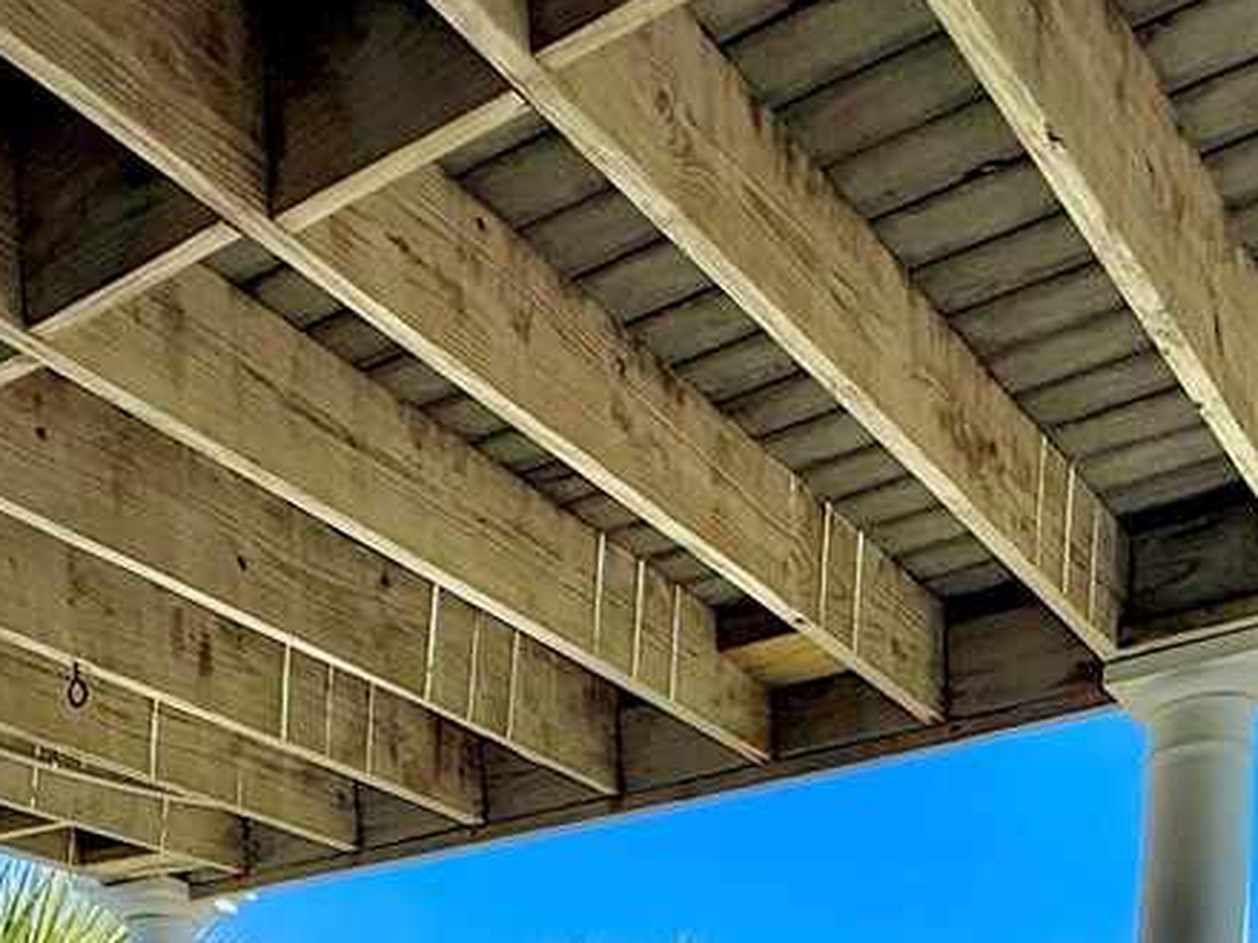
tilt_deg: -7.0
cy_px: 1617
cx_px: 490
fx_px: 1853
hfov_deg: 37.3
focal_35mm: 51
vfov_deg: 21.1
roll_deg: +0.6
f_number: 2.2
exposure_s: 1/1001
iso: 64
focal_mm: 2.22
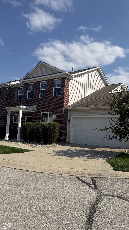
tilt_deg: +4.1
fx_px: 164
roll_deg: -2.0
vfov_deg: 69.9
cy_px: 113
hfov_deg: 42.3
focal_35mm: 27
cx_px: 87
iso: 80
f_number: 1.78
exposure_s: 1/8130
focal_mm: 6.76
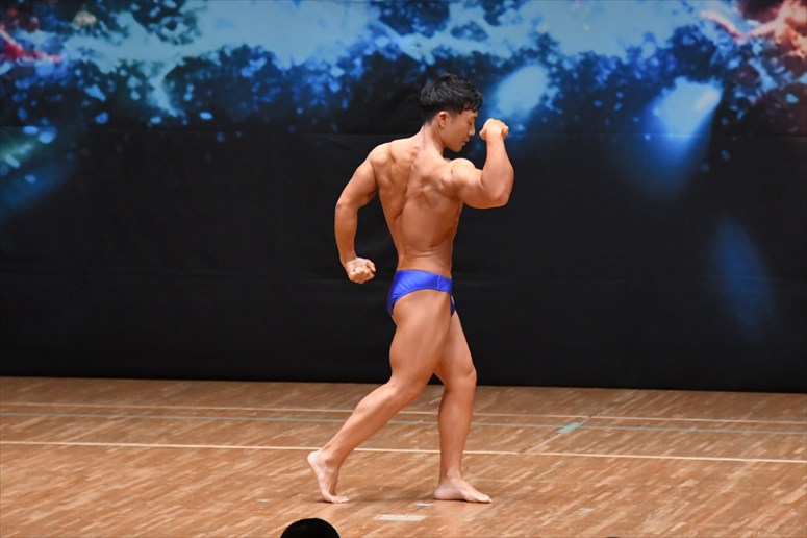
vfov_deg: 4.8
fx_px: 6386
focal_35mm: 285
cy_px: 269
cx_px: 404
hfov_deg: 7.2
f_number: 5.6
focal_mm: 190
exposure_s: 1/400
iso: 6400
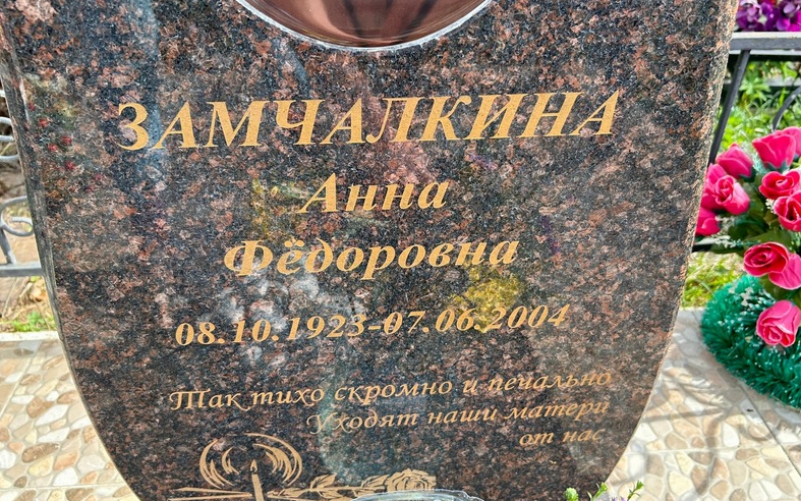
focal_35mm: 28
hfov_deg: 66.5
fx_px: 611
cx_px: 398
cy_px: 217
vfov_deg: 44.4
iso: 50
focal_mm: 5.7
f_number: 1.5
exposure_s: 1/597
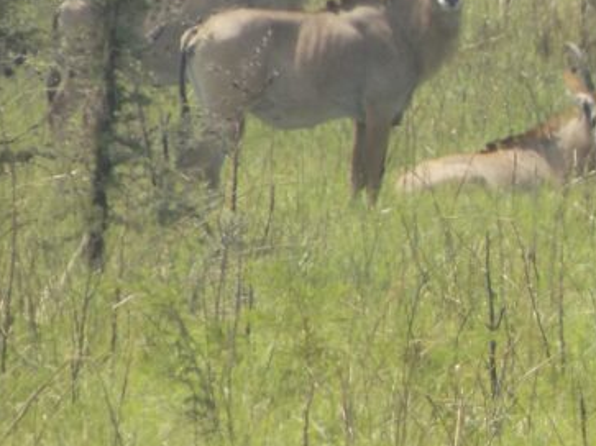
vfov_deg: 1.0
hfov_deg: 1.3
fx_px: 26059
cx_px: 721
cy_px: -105
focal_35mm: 1514
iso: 80
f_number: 5.9
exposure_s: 1/200
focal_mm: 95.4
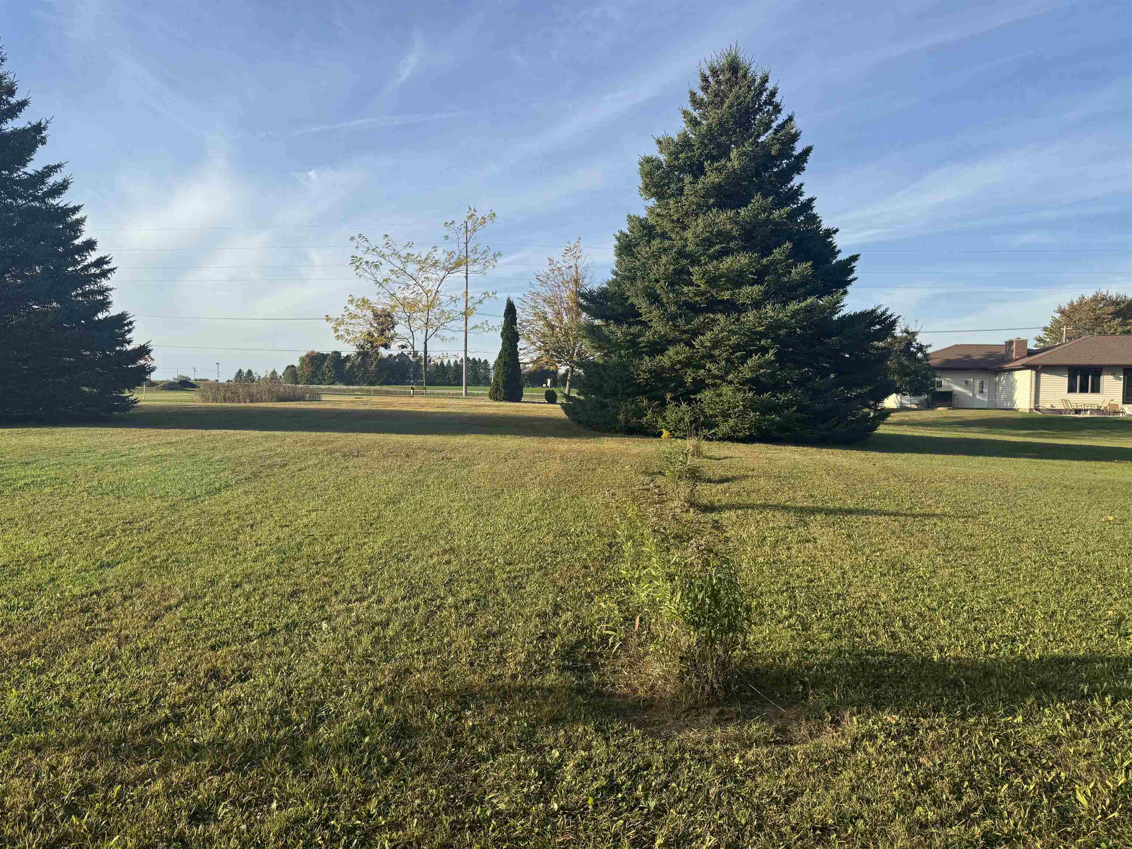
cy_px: 424
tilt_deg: +0.2
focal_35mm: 24
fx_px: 785
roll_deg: -1.3
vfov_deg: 56.8
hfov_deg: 71.6
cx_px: 566
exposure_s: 1/2833
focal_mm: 6.76
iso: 80
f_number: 1.78
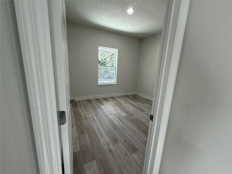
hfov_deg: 102.1
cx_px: 116
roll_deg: -2.7
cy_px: 87
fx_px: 94
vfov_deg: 85.7
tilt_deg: -11.3
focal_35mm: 14
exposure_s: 1/120
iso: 125
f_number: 2.2
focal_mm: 2.22
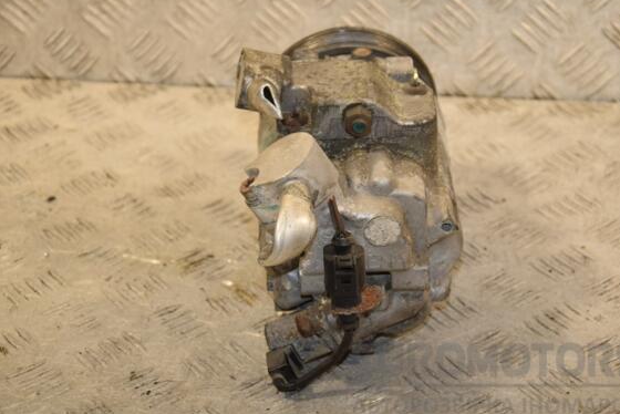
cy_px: 213
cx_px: 331
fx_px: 1826
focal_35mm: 106
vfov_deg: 12.9
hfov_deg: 19.3
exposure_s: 1/200
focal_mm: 66
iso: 800
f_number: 6.3
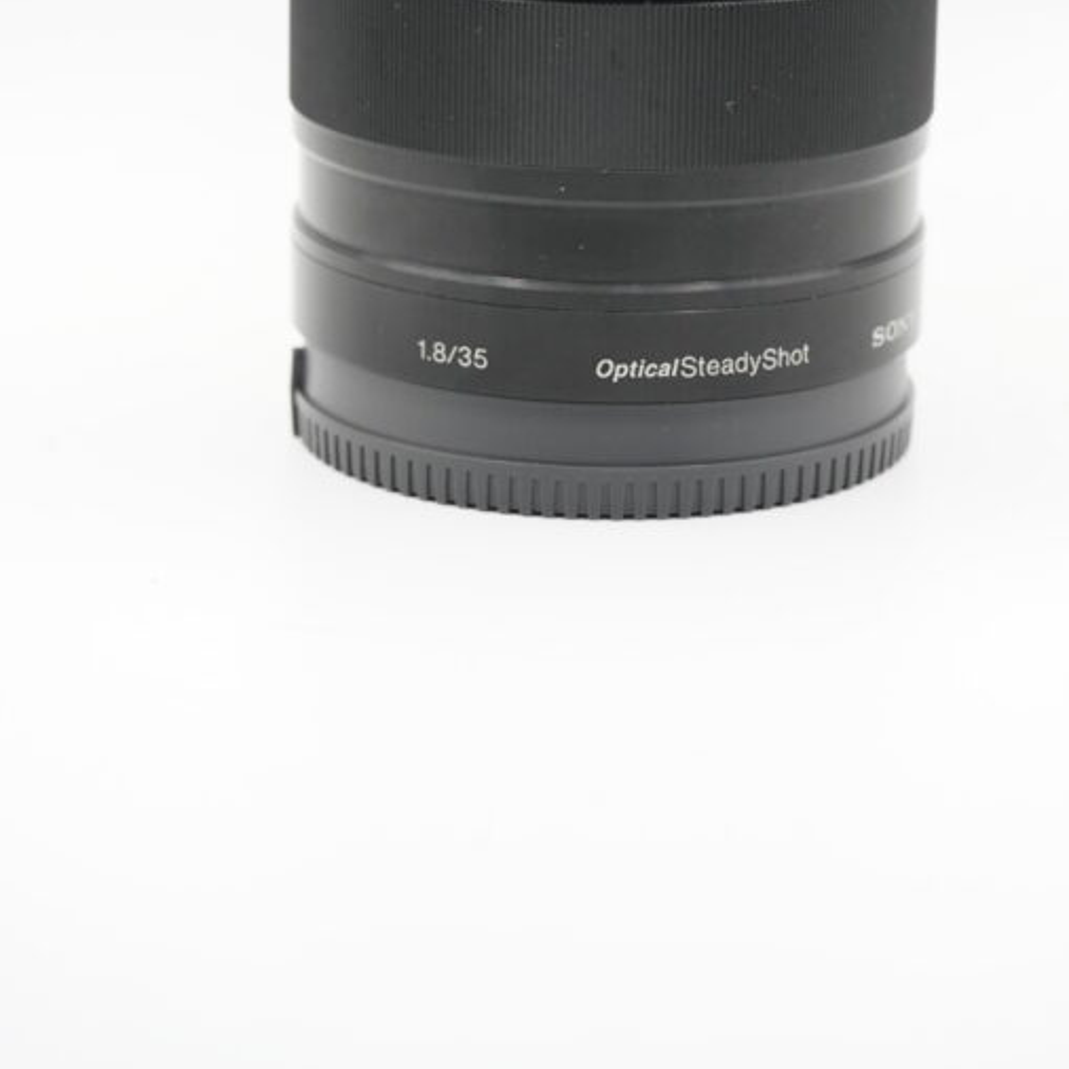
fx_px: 3669
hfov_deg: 16.6
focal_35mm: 105
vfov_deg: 16.3
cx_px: 635
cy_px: 63
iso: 2500
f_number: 9
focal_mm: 61
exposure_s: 1/125
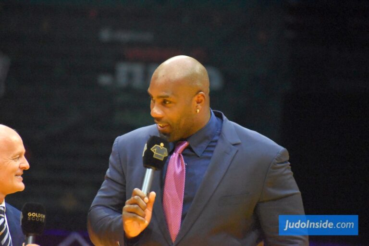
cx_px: 184
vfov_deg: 3.5
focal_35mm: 390
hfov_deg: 5.3
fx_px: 3997
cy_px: 123
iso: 12800
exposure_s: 1/640
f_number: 7.1
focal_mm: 260
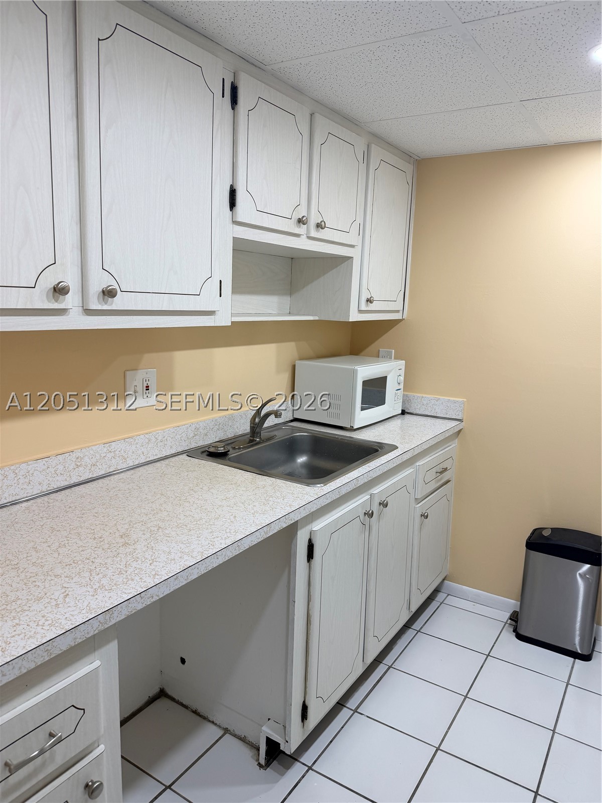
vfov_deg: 71.6
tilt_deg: -10.7
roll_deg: +0.6
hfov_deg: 56.8
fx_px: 557
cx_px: 301
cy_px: 402
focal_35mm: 24
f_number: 1.78
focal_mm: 6.76
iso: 100
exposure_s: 1/120
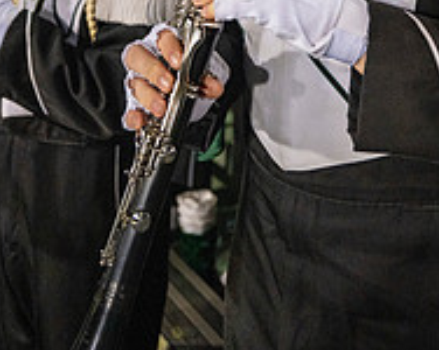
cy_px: -170
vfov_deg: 22.9
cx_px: 212
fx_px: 701
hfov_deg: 34.8
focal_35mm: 54
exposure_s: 1/500
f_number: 3.2
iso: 2000
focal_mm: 24
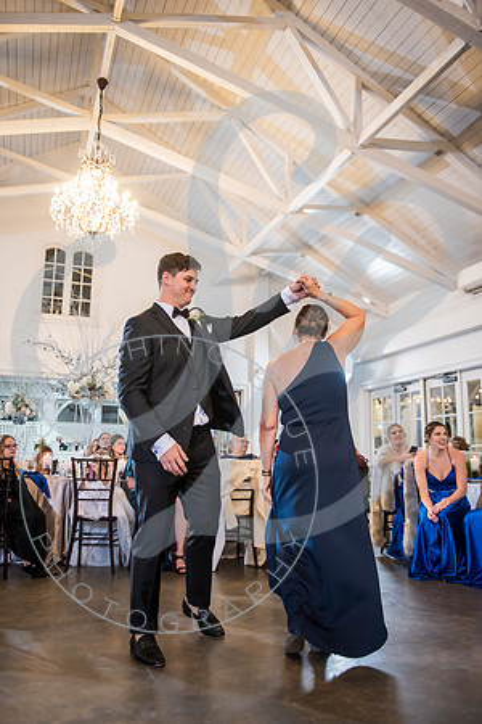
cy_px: 362
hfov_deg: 42.3
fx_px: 623
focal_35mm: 31
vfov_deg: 60.3
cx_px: 241
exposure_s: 1/125
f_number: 2.8
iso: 1600
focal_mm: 31
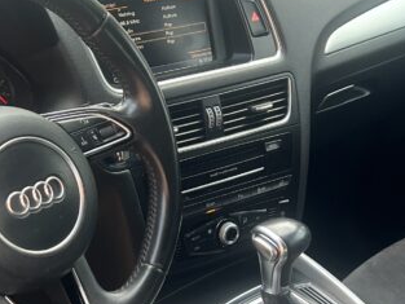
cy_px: 278
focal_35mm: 85
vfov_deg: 17.1
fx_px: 995
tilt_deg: -33.2
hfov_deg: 23.0
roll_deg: -5.4
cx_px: 184
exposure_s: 1/121
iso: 100
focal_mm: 5.7
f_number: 1.5
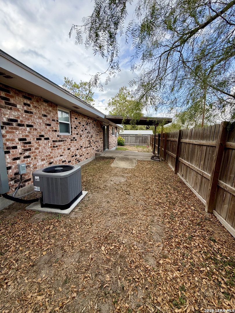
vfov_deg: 102.1
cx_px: 118
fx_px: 127
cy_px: 156
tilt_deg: -8.4
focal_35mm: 14
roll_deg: +1.0
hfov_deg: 85.7
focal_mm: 2.22
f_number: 2.2
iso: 40
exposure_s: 1/522
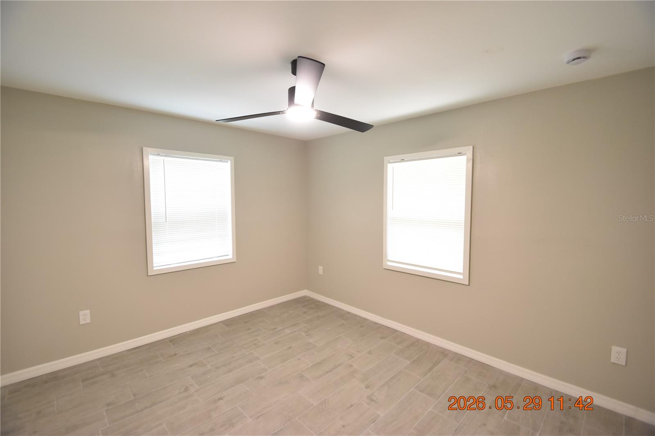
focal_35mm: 15
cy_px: 218
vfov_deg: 77.3
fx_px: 273
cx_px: 328
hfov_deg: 100.4
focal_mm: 10
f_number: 3.5
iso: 800
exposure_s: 1/20
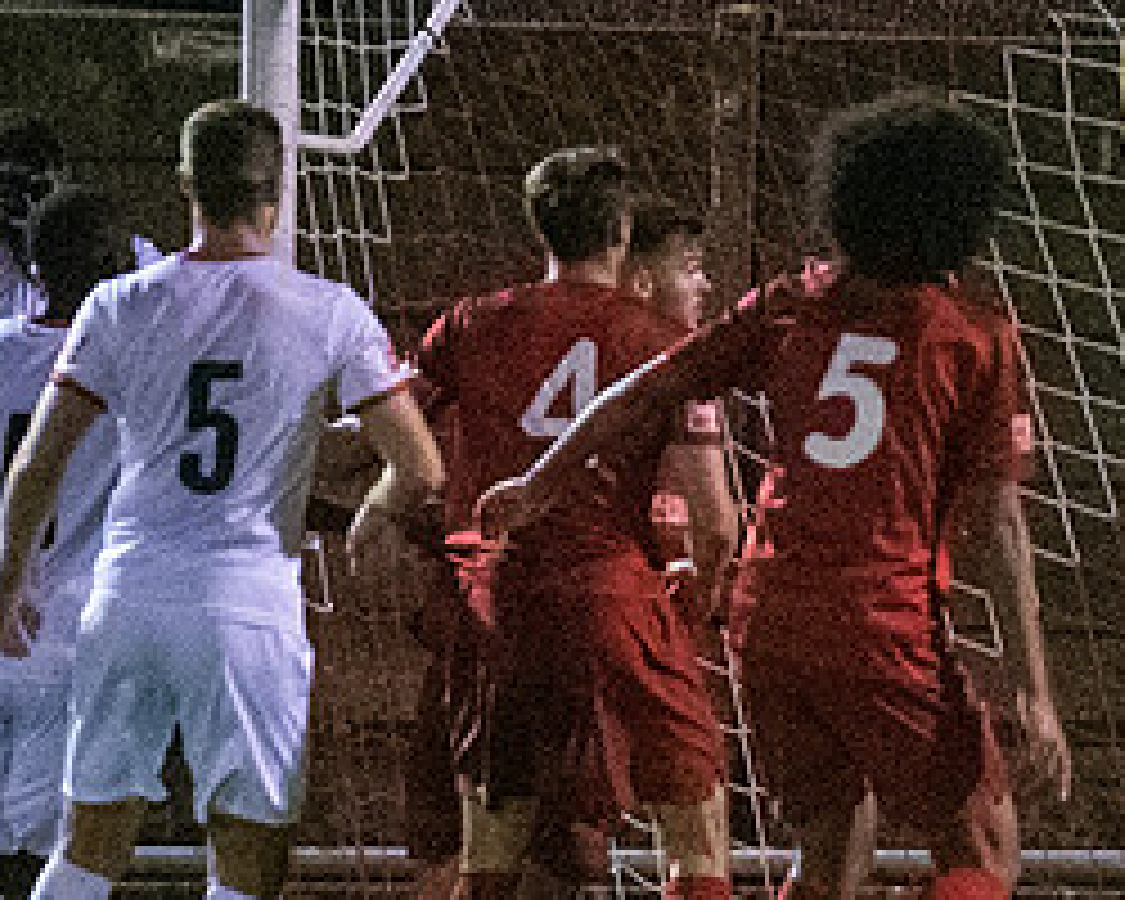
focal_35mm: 1509
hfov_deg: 1.3
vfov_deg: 1.0
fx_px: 50243
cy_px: 620
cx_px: 1199
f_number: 2.8
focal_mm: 300
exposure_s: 1/1250
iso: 10000
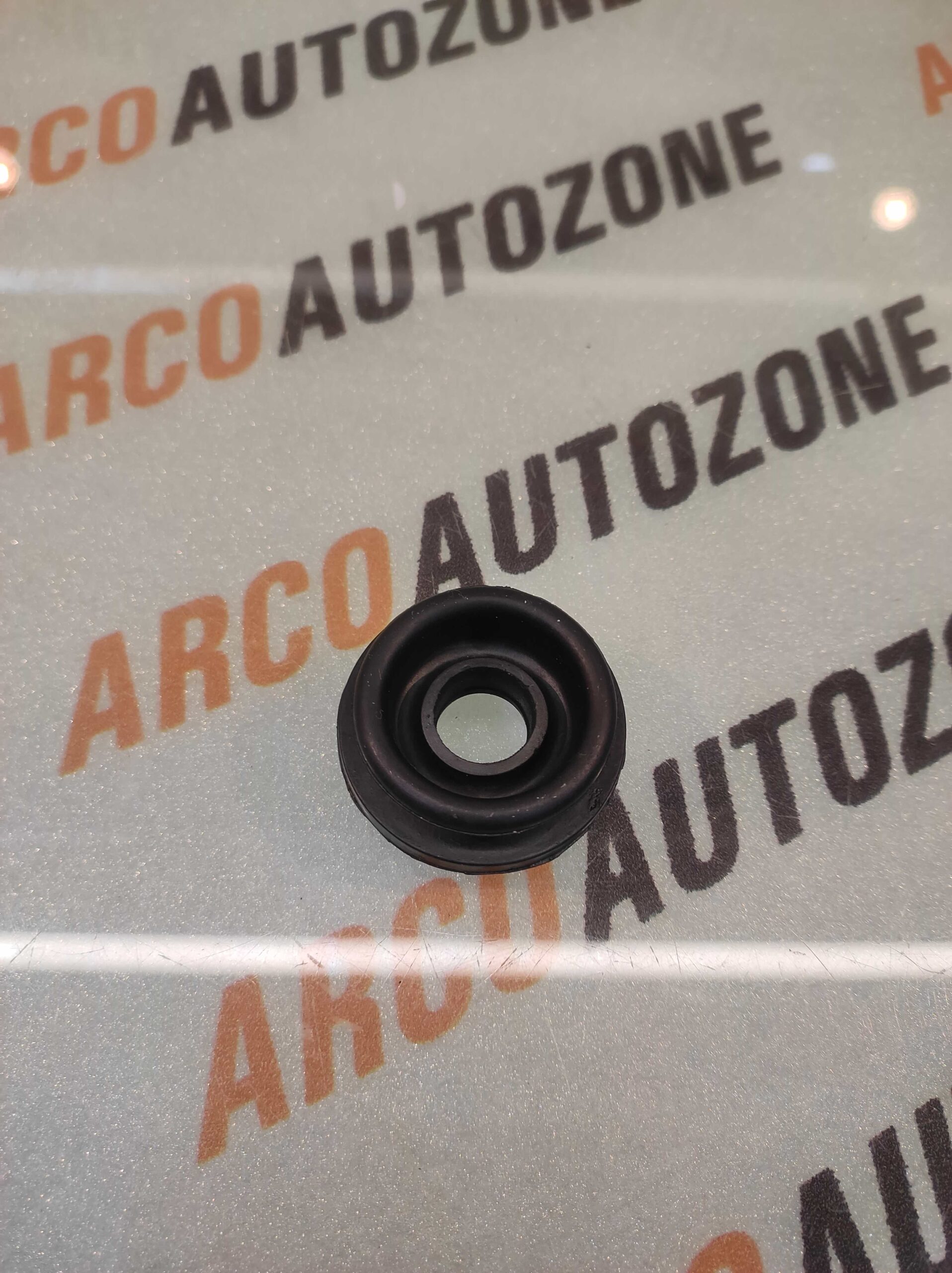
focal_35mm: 17
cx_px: 476
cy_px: 636
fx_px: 624
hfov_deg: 74.7
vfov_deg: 91.1
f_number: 1.79
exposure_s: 1/50
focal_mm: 4.74
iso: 140
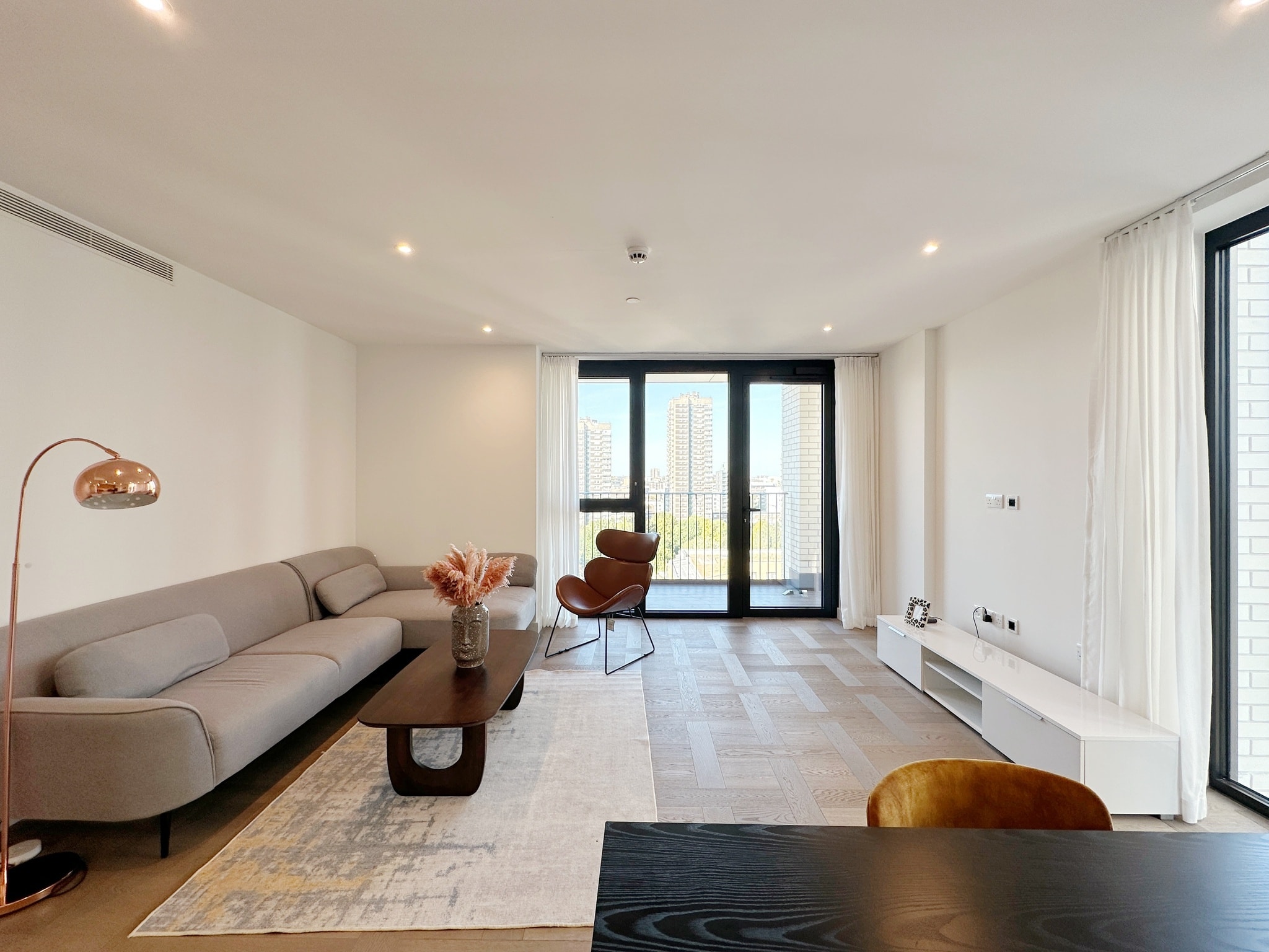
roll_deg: +0.1
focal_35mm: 14
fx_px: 513
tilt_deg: +0.3
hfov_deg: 102.1
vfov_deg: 85.7
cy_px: 476
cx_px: 634
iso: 40
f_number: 2.2
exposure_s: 1/150
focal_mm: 2.22
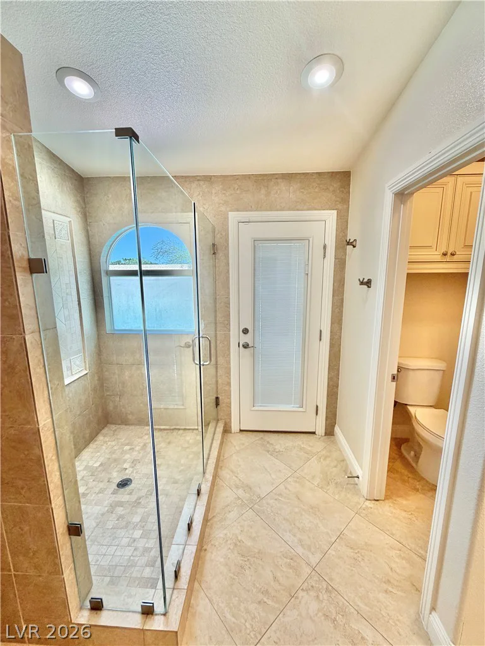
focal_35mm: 14
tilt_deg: -10.1
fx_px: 262
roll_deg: -0.2
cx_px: 242
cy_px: 323
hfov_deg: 85.7
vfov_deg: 102.1
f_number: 2.2
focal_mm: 2.22
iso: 125
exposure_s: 1/120
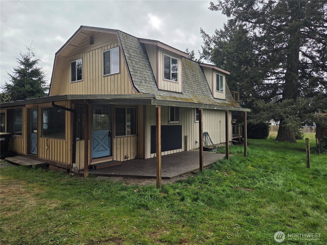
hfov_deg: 73.9
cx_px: 164
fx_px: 217
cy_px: 122
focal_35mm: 23
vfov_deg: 58.9
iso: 80
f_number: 1.8
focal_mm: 5.4
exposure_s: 1/6032
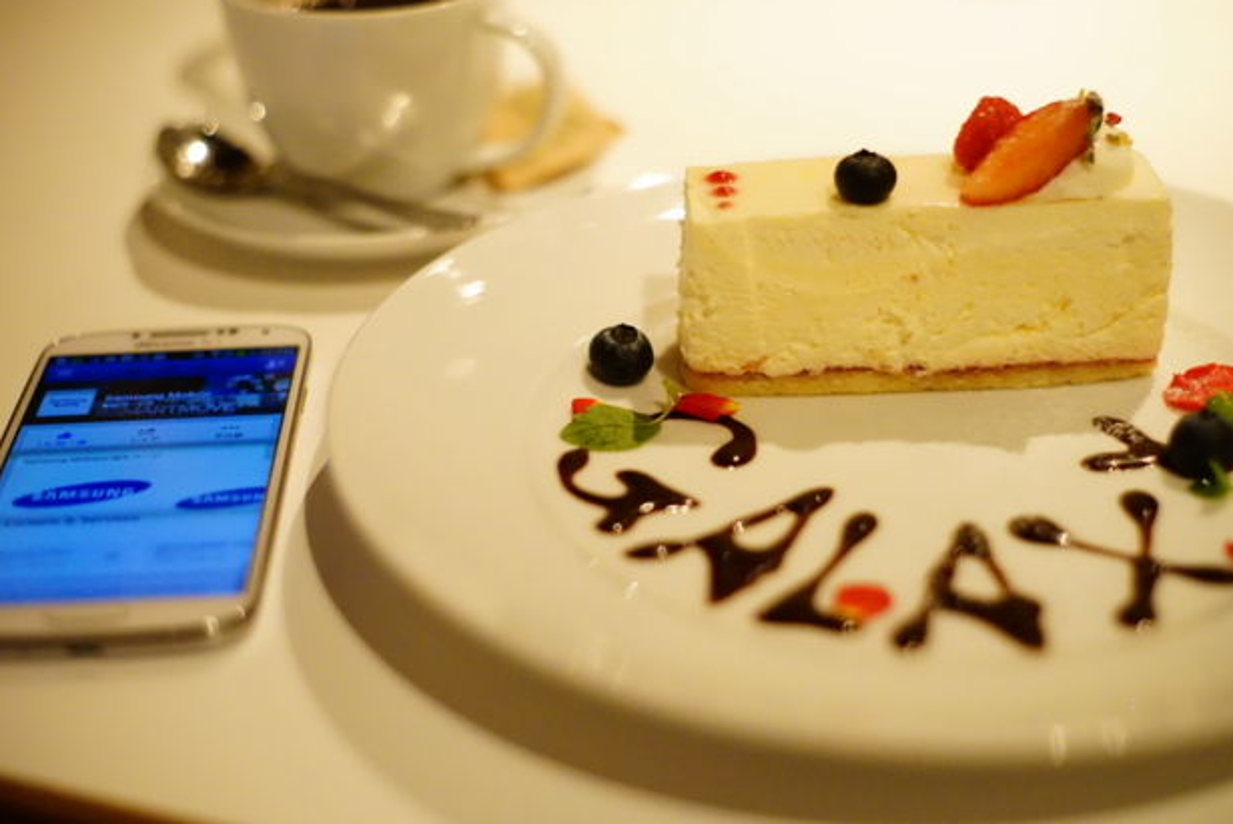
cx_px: 638
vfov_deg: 26.0
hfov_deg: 38.2
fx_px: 1782
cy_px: 402
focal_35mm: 52
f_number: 2.2
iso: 10000
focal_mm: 50
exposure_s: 1/125
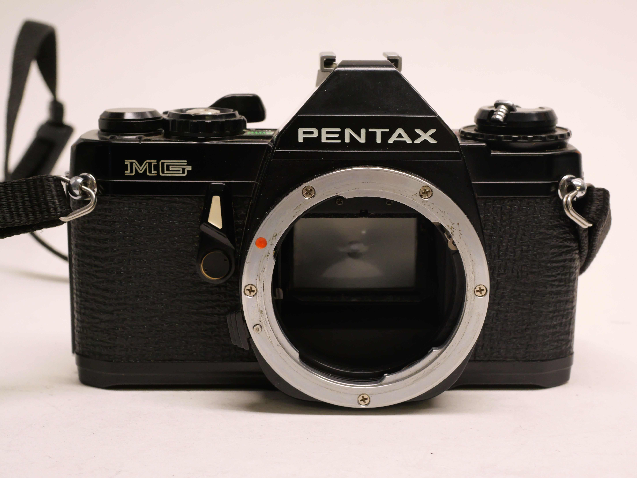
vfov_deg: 24.4
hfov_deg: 32.2
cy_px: 239
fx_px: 1104
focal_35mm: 60
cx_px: 318
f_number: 8
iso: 1600
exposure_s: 1/60
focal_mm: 30
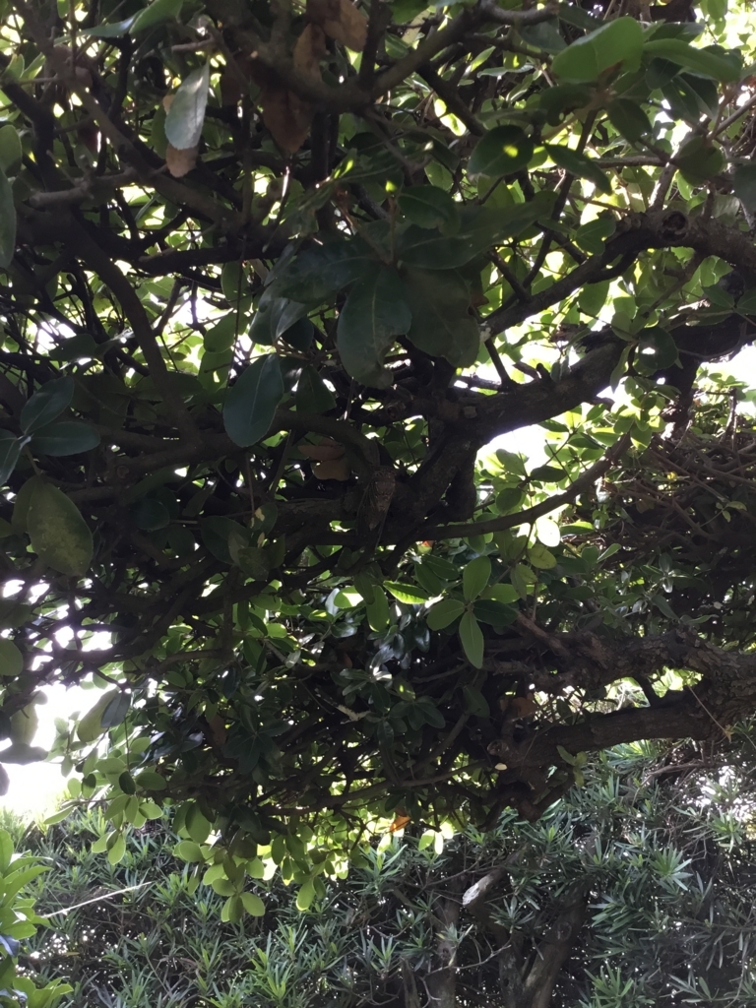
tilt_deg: +29.3
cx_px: 378
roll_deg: +12.5
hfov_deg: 45.4
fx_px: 903
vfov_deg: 58.4
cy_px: 504
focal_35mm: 31
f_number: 2.4
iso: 25
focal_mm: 3.3
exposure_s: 1/30
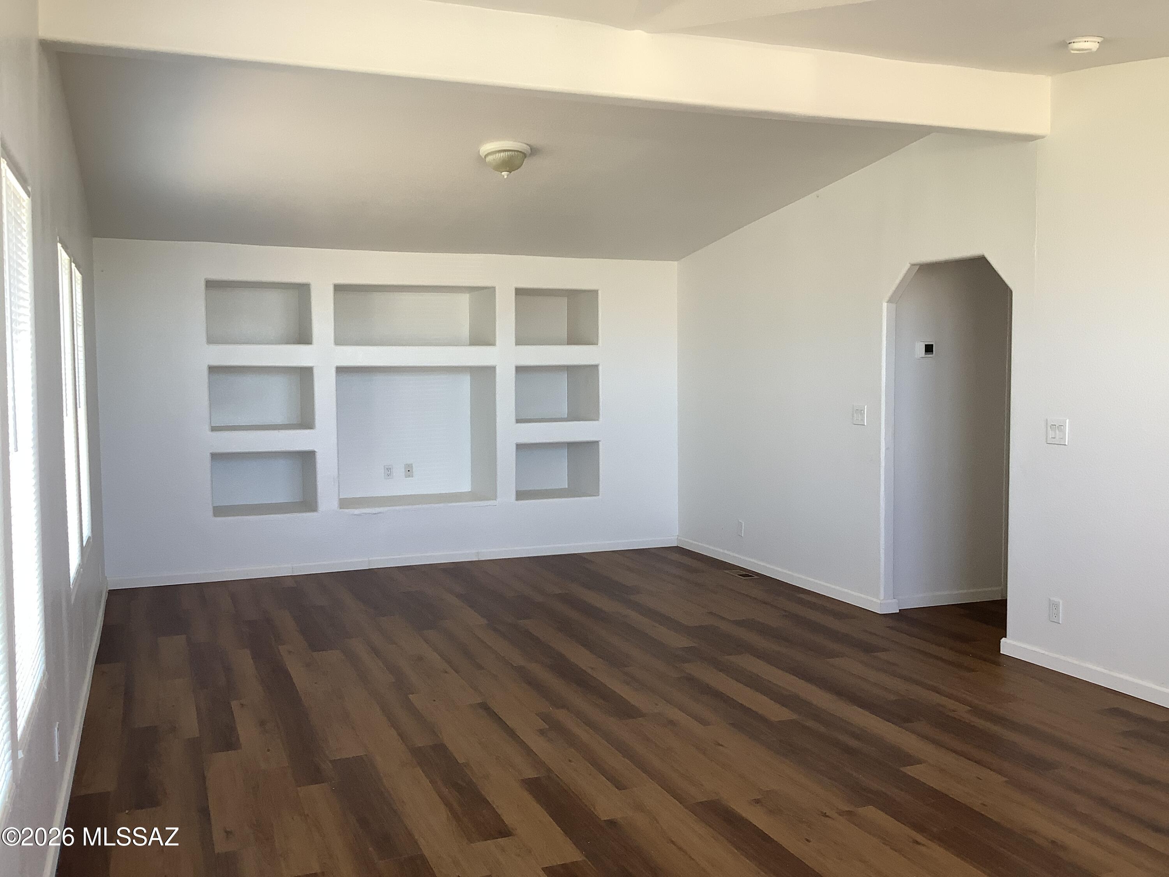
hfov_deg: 58.4
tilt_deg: -5.0
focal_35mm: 31
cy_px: 438
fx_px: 1047
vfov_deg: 45.4
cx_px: 584
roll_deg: +0.5
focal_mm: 3.3
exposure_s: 1/60
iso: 50
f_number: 2.4
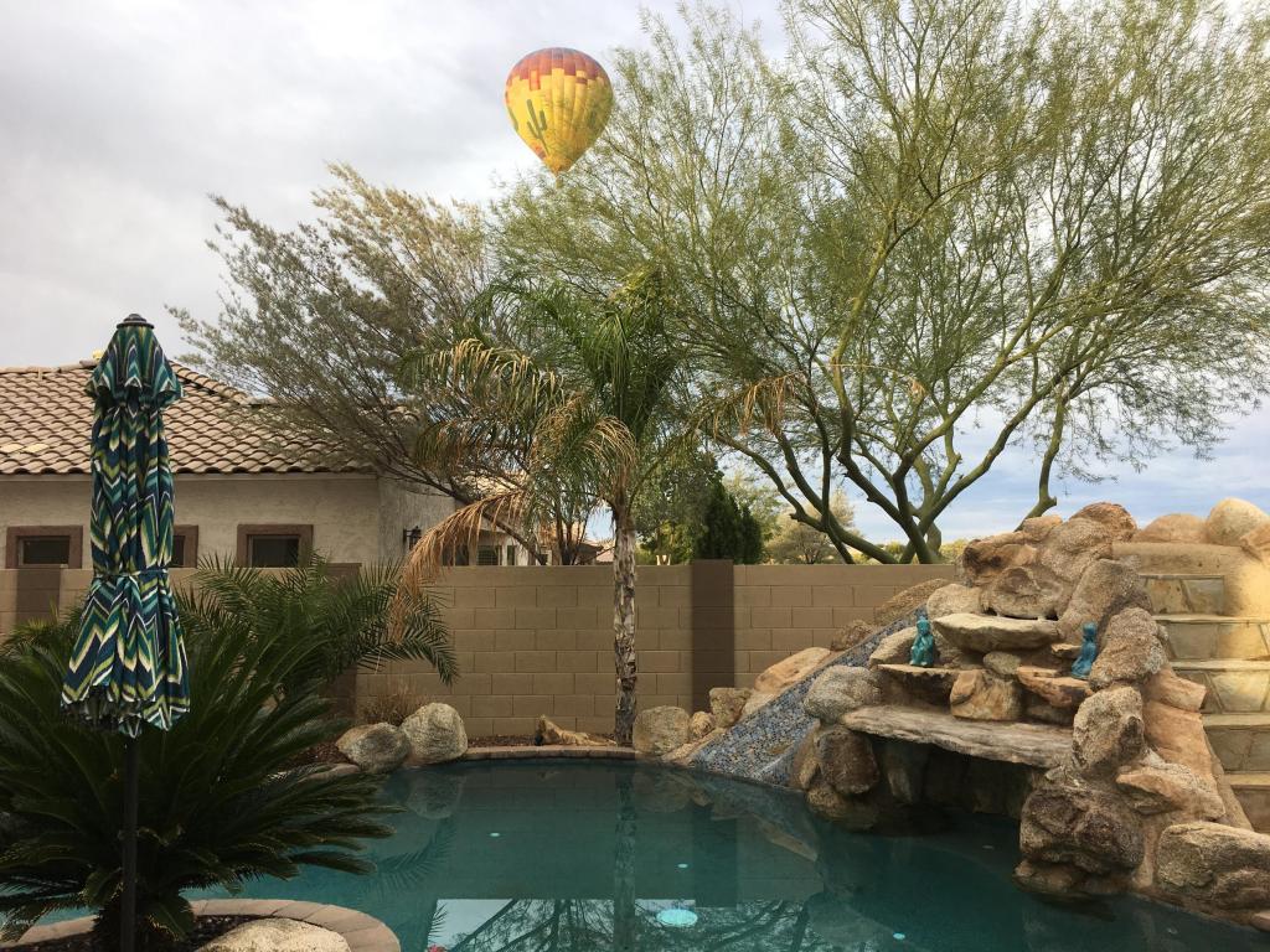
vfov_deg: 48.2
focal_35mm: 29
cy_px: 476
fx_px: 1064
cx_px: 635
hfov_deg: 61.7
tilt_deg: +5.1
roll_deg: +0.0
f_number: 2.2
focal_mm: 4.15
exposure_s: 1/329
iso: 25
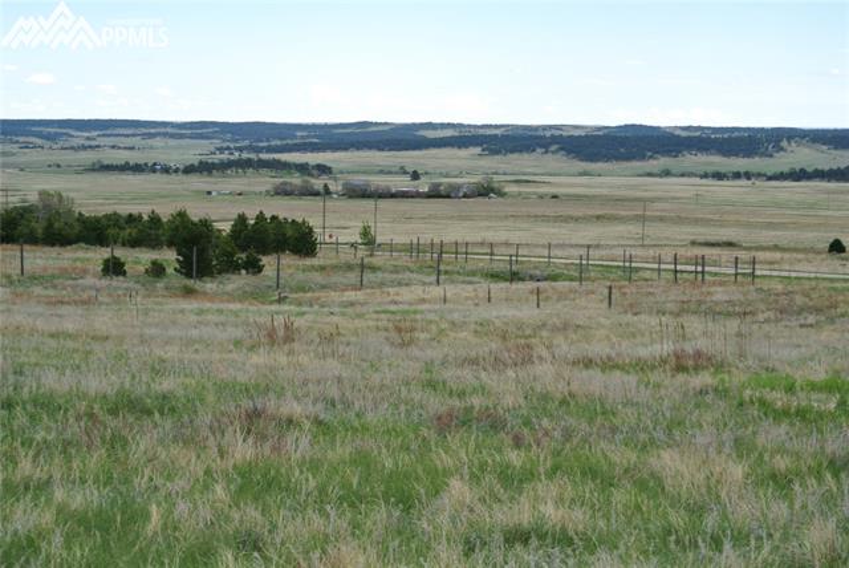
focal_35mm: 81
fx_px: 1912
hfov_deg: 25.0
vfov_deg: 16.9
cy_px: 284
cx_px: 424
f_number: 5.6
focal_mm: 30
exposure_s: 1/200
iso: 100
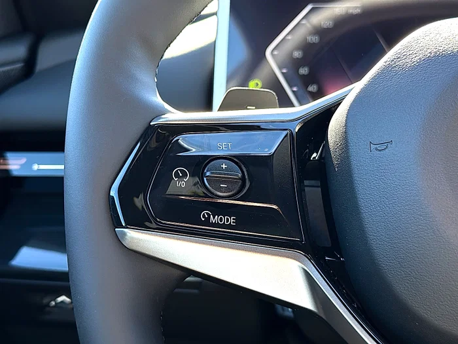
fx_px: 635
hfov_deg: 39.7
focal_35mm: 48
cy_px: 172
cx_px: 229
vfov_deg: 30.3
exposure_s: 1/173
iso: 64
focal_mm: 6.86
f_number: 1.78
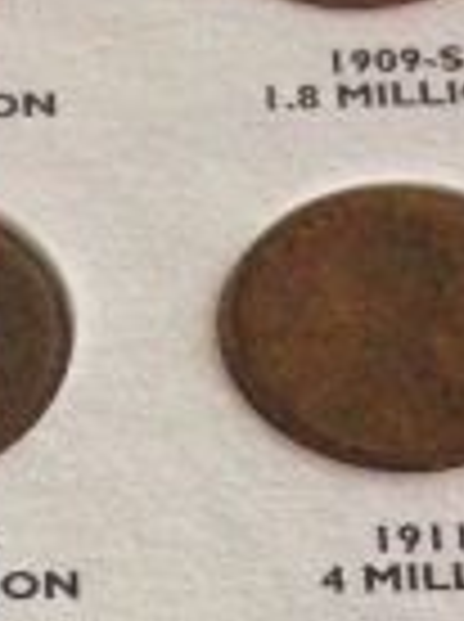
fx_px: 3442
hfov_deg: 7.6
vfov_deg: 9.9
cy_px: 1058
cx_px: -230
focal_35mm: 192
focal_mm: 4.13
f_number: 2.4
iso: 640
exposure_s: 1/15
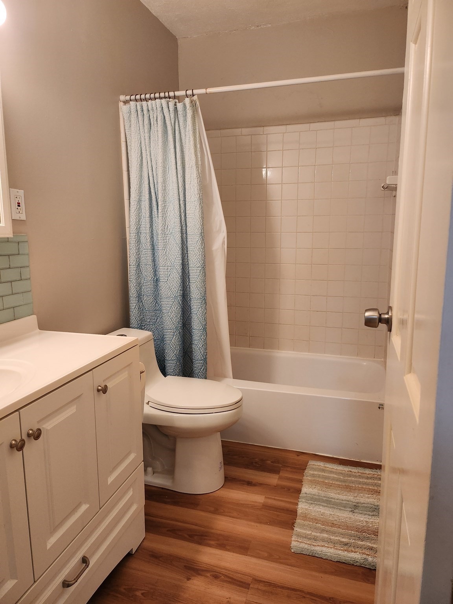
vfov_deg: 71.6
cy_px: 302
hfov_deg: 56.8
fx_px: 419
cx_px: 226
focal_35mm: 24
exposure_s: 1/120
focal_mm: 5
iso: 400
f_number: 1.8
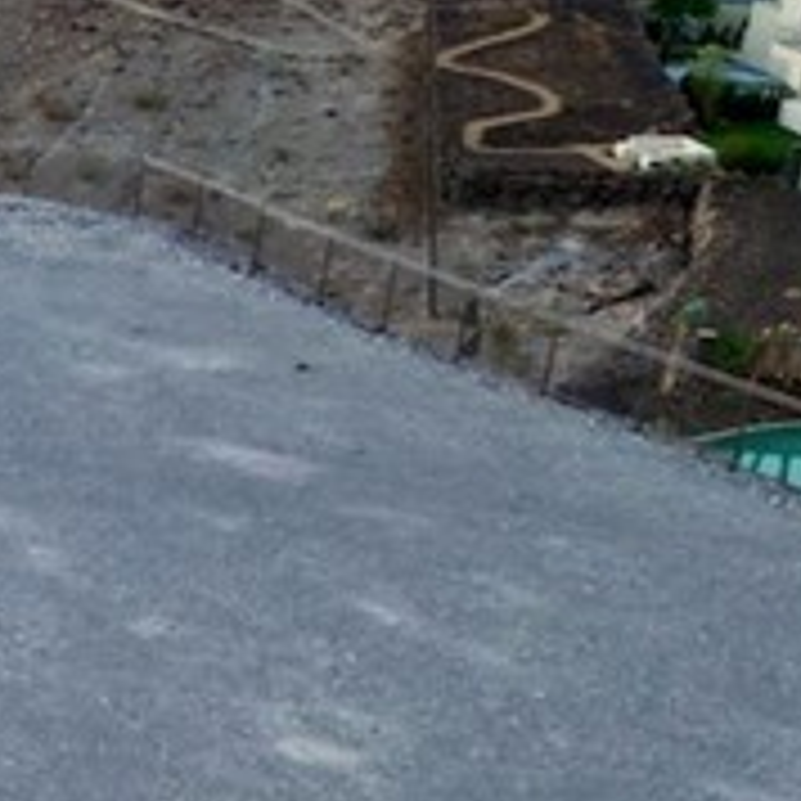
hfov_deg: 11.7
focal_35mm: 122
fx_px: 3194
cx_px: -1112
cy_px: 842
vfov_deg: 14.0
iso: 140
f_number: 1.7
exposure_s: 1/125
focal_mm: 6.72
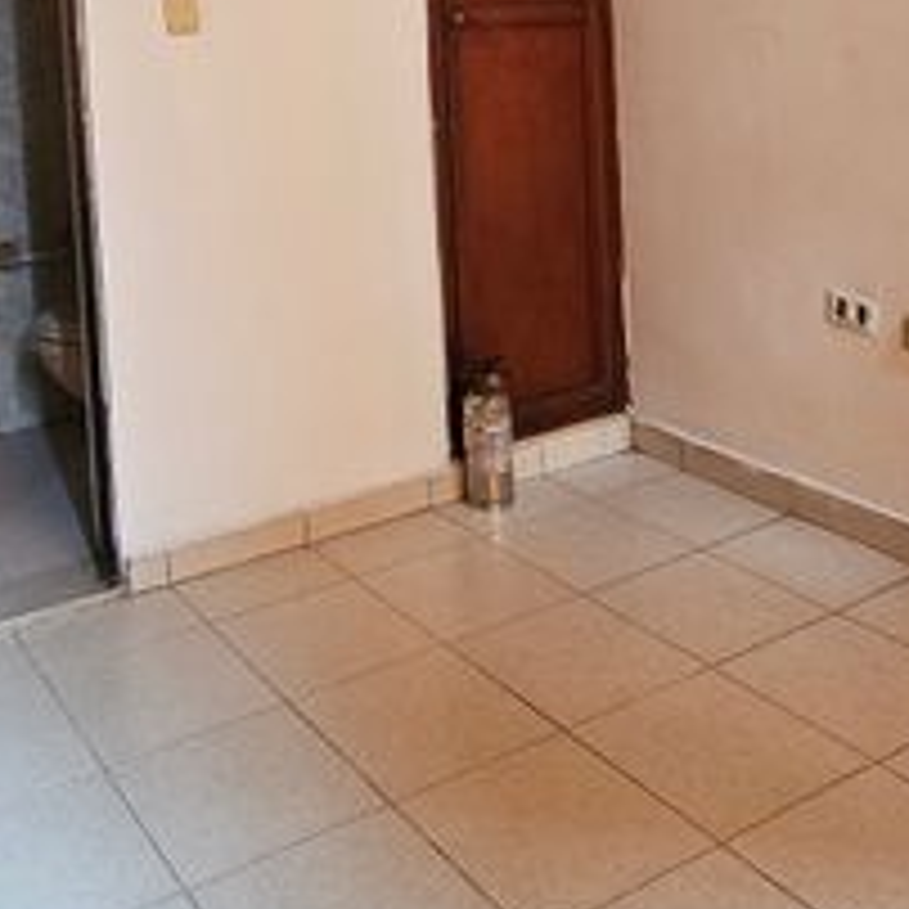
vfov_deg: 39.6
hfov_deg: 43.5
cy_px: 40
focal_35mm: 38
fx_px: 1129
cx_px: 344
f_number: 2.2
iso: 400
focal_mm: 2.2
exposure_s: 1/60
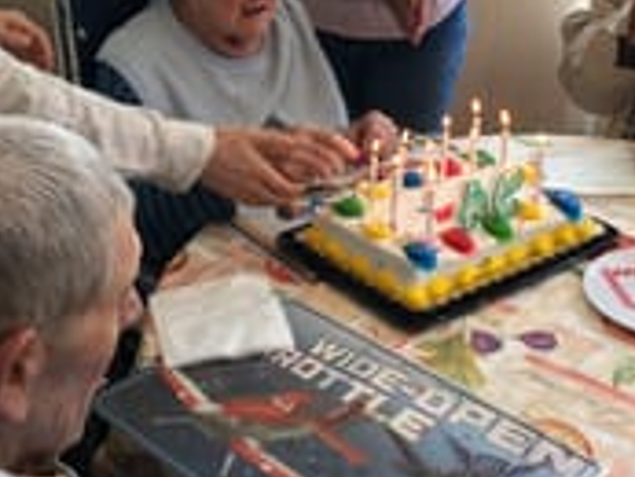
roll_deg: -0.4
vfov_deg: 21.5
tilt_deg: -19.5
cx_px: 319
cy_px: 44
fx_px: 1230
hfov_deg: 28.9
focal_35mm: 67
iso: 25
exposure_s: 1/60
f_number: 2.2
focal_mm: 4.15
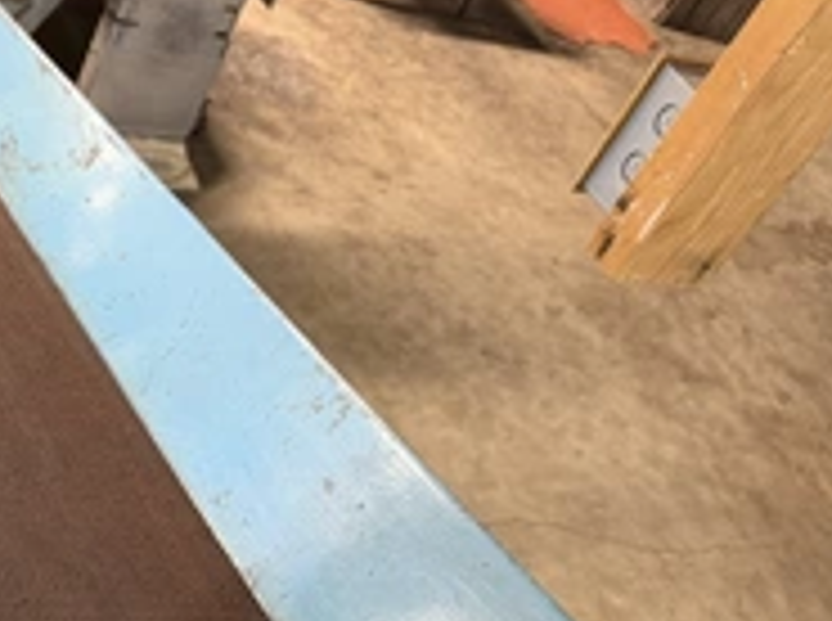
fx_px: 1247
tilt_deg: -44.8
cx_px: 27
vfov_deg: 27.3
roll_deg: -21.0
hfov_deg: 34.1
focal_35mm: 52
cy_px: 513
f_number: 1.78
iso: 250
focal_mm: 6.76
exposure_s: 1/60
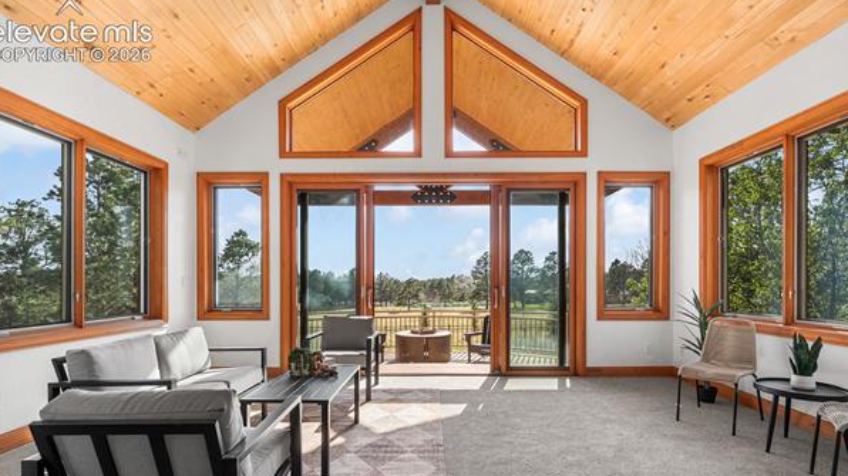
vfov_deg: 60.5
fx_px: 405
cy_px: 286
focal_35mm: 18
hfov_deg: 92.7
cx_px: 434
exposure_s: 1/10
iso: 200
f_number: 8
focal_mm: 16
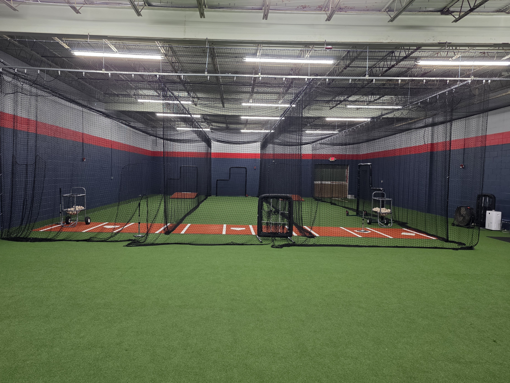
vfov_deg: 54.9
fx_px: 368
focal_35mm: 25
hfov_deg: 69.3
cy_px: 189
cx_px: 235
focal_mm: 6.25
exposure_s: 1/120
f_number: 1.7
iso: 320
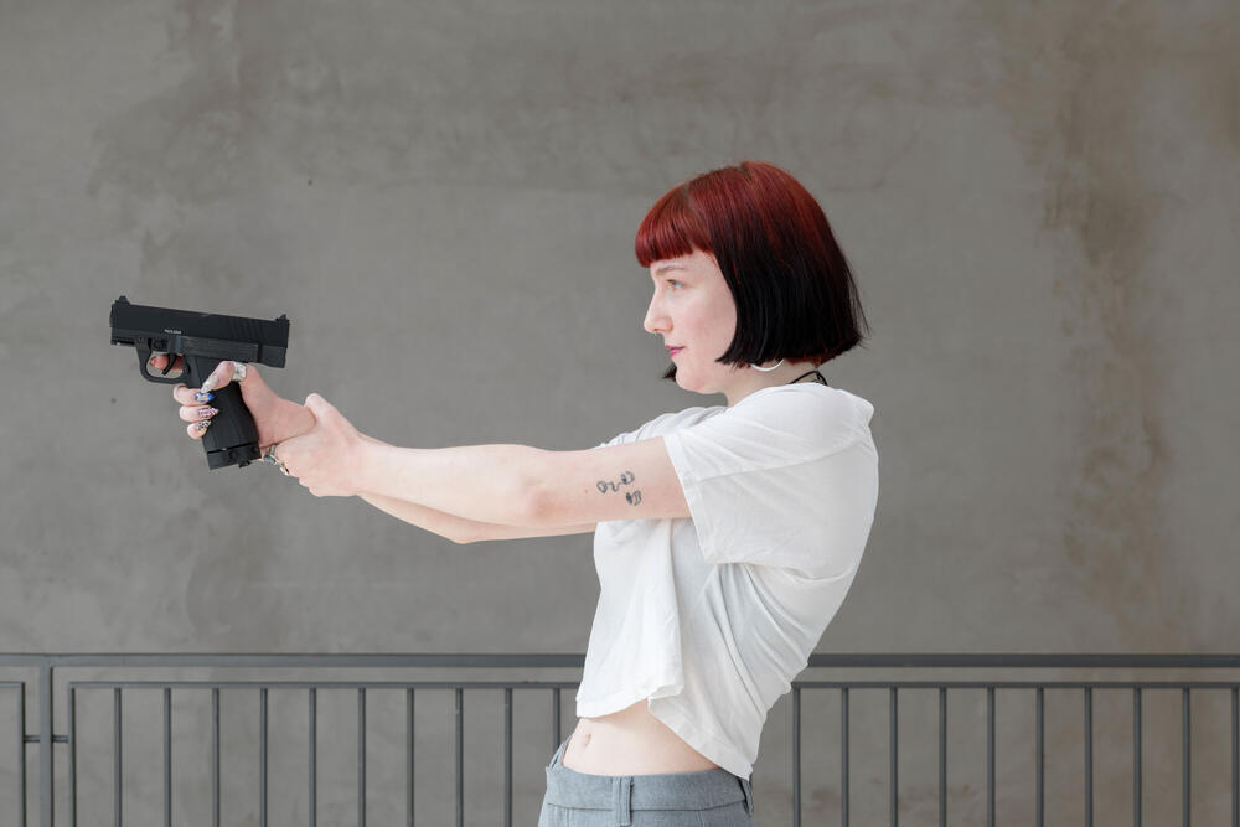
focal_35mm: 85
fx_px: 2928
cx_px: 620
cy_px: 414
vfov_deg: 16.1
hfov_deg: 23.9
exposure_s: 1/13
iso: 100
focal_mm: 85
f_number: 8
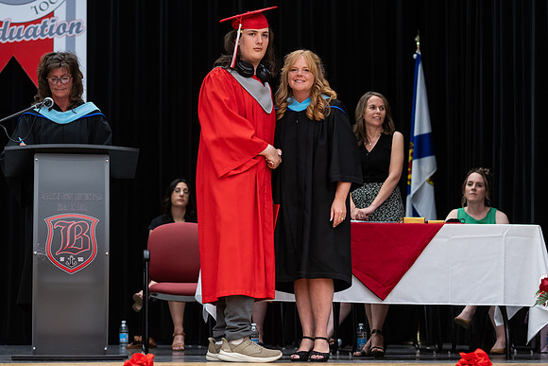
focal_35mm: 109
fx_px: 1658
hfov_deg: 18.8
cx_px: 274
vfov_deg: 12.6
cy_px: 183
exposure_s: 1/200
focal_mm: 85
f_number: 2.8
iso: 1000
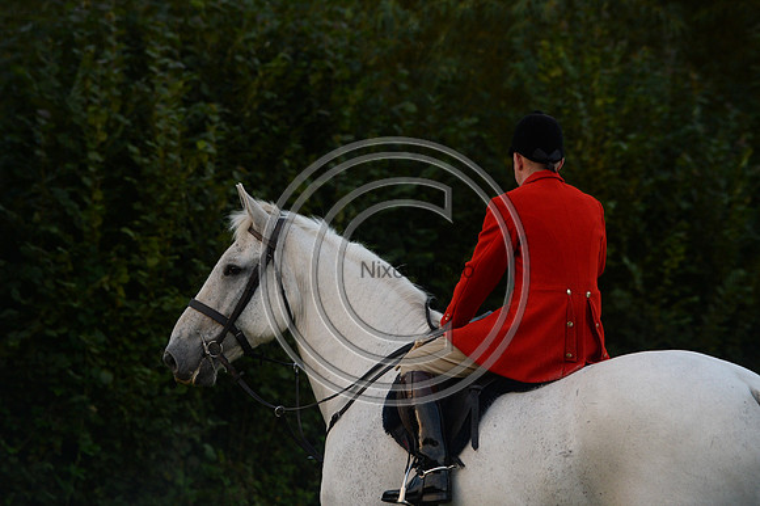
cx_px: 380
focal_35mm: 170
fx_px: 3587
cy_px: 253
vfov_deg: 8.1
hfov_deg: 12.1
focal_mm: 170
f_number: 3.5
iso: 2500
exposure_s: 1/640
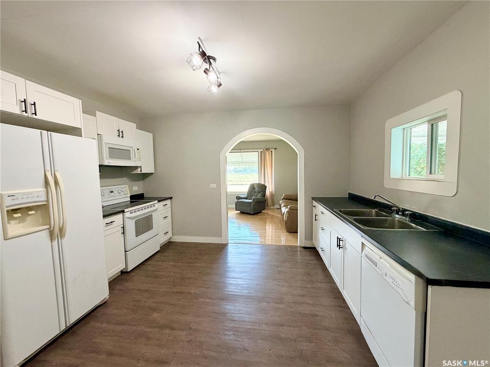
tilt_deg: -3.8
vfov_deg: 85.7
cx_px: 245
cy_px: 184
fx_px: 198
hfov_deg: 102.1
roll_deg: +1.4
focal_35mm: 14
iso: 320
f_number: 2.2
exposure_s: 1/96
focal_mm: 2.22
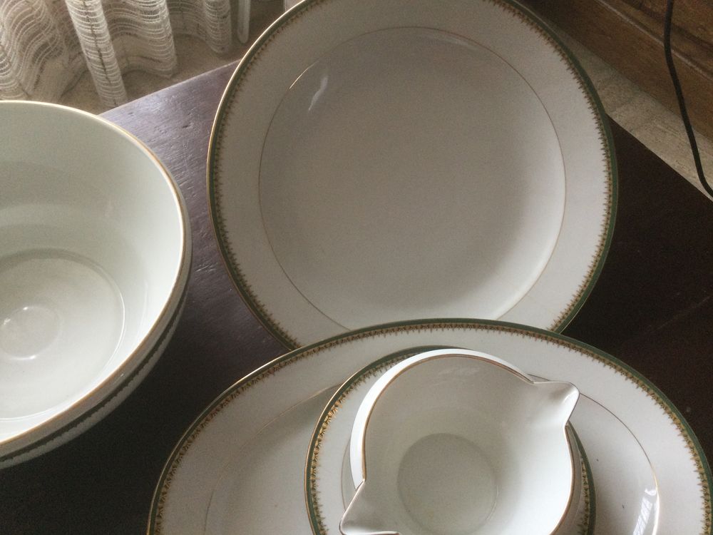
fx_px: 639
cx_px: 356
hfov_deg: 58.4
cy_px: 268
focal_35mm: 31
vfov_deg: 45.4
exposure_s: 1/33
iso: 125
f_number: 2.4
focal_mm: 3.3
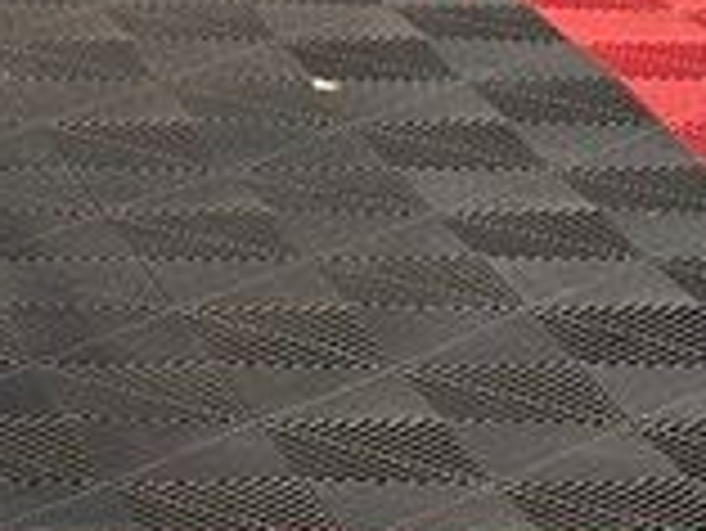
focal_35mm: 268
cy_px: -783
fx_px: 5470
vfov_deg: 5.4
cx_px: -1070
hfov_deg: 6.9
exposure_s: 1/60
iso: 40
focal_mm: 5.96
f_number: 1.6
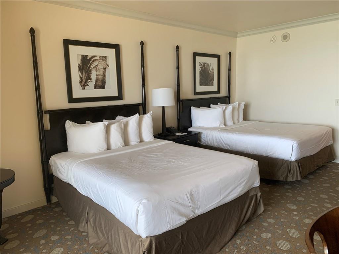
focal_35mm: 26
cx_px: 170
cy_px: 127
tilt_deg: -7.8
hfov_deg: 67.3
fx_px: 255
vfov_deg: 53.1
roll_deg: +1.1
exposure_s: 1/80
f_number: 1.8
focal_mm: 4.25
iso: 100
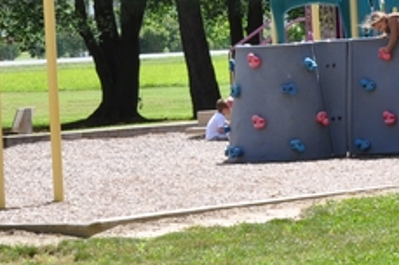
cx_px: -31
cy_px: -26
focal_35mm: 315
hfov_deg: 6.5
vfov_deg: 4.3
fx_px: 3486
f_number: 11
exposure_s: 1/125
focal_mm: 50
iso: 200
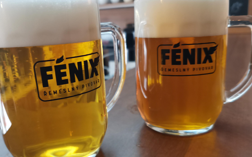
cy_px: 84
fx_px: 234
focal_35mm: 34
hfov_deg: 56.5
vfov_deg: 37.3
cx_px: 110
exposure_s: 1/33.3
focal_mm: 4.66
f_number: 1.4
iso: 320
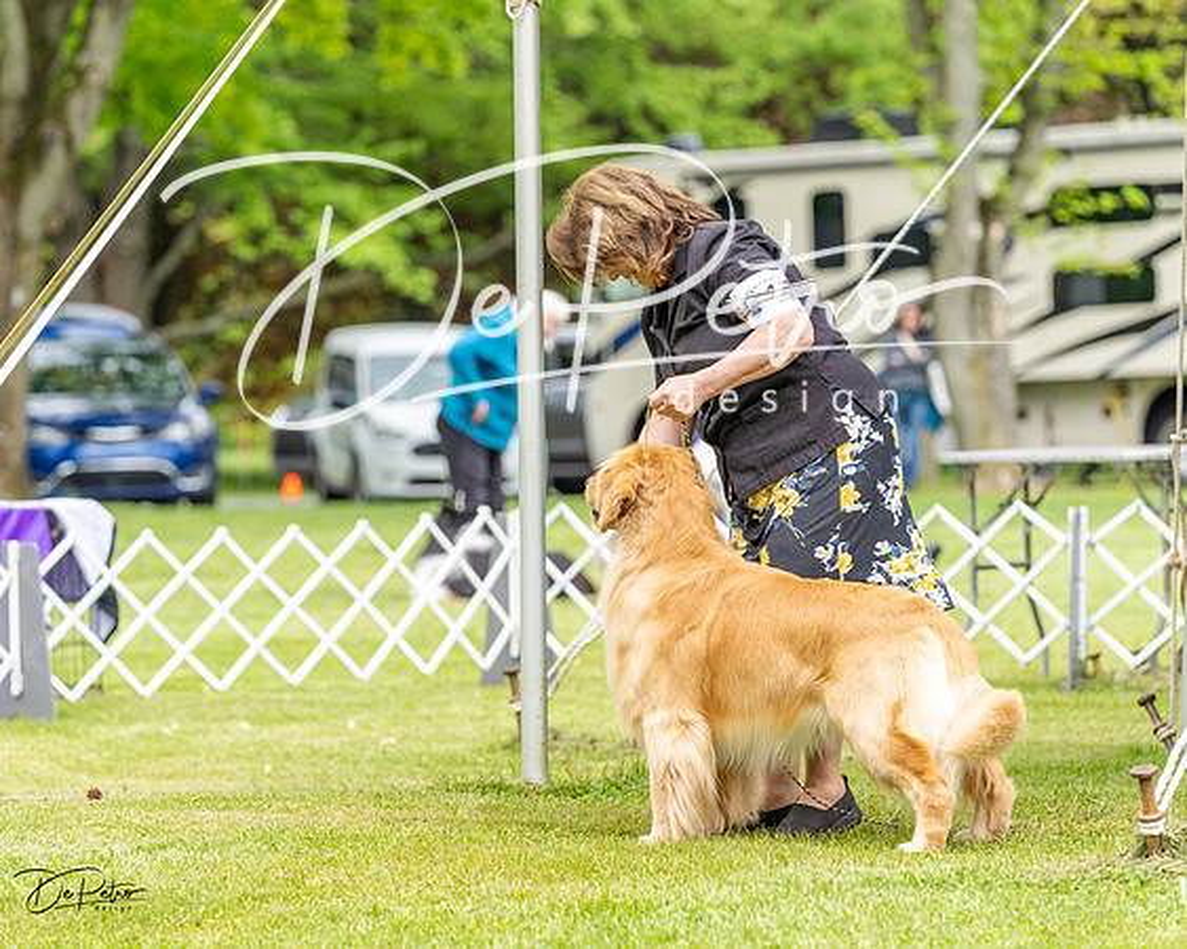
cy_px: 474
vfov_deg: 7.7
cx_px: 594
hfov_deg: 9.6
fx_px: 7079
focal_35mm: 202
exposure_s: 1/640
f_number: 4.5
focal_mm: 179
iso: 400
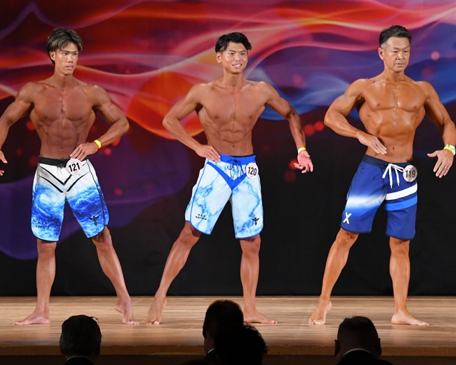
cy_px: 183
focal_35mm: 246
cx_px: 181
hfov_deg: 7.9
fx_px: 3320
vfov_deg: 6.3
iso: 3200
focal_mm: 145
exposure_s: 1/400
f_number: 5.6
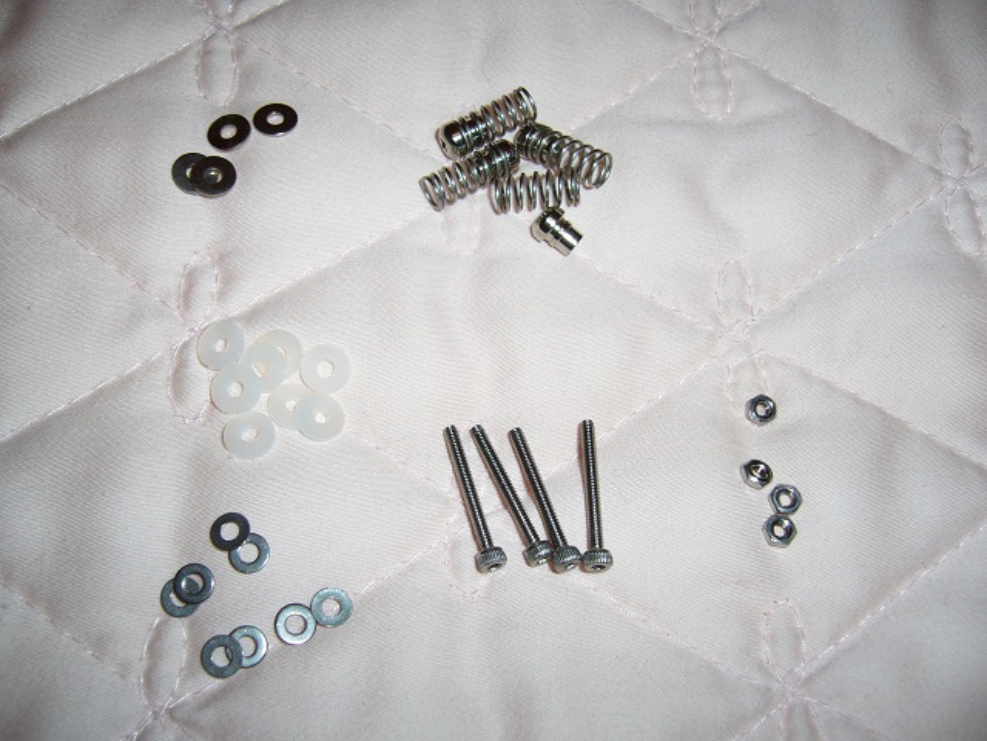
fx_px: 998
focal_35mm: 35
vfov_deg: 40.7
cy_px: 370
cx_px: 494
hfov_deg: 52.6
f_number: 2.8
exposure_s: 1/30
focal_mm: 5.8
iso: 80
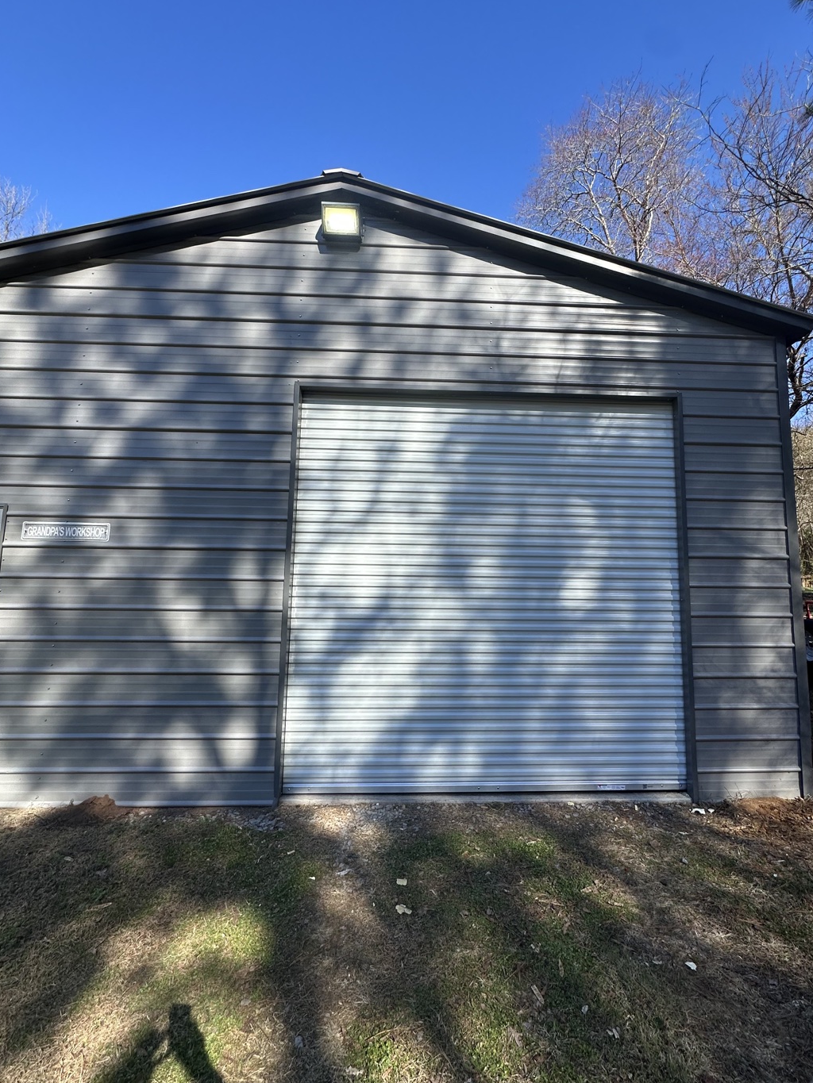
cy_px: 535
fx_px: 501
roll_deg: -1.9
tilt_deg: +6.9
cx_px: 459
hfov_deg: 77.7
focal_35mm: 16
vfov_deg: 94.5
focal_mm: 2.22
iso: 40
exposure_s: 1/875
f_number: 2.2
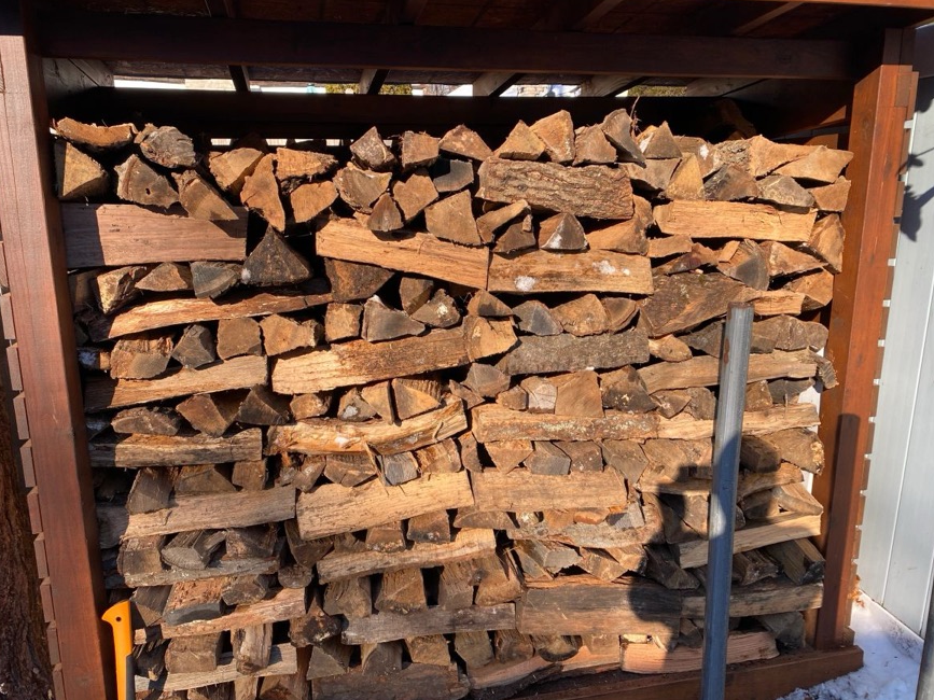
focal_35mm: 27
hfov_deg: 65.3
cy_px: 355
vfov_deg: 51.3
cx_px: 457
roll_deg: +0.4
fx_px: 728
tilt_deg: -11.3
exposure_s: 1/585
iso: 32
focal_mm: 4.25
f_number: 1.8
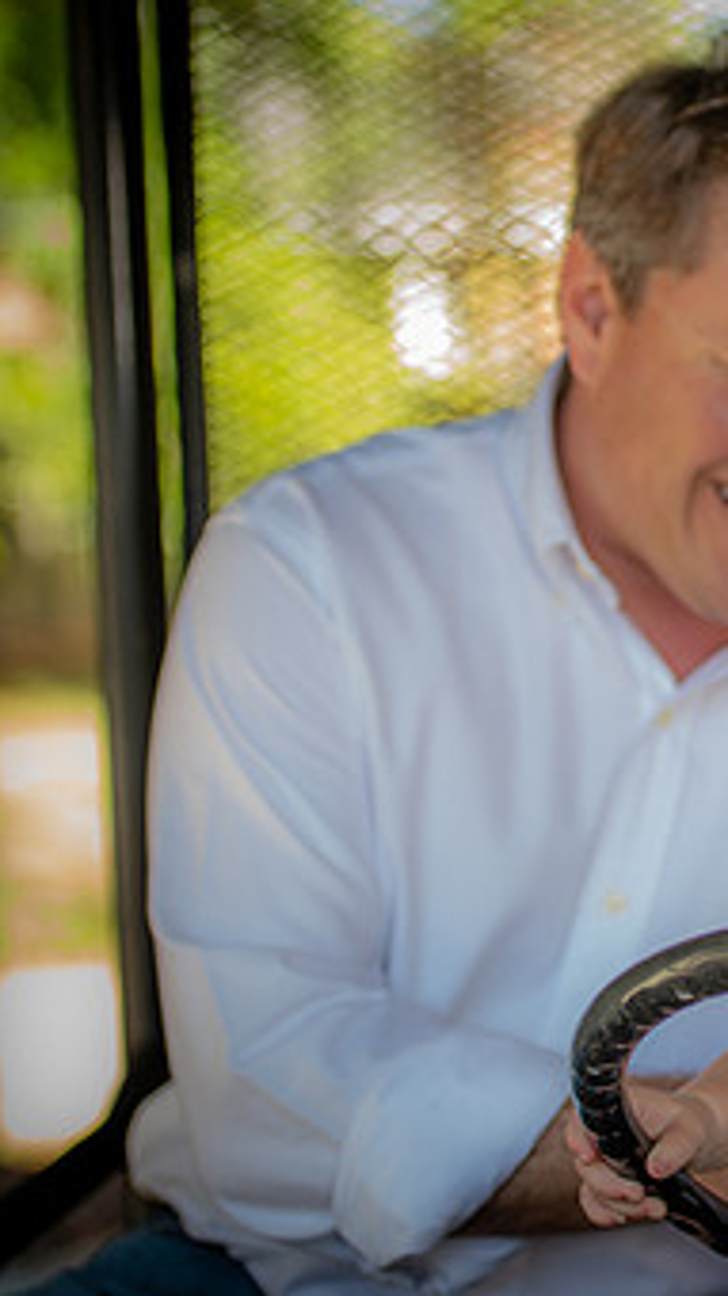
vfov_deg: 16.0
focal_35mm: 134
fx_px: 4603
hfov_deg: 8.9
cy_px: 595
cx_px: 1041
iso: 50
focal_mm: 75
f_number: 2.8
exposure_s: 1/80
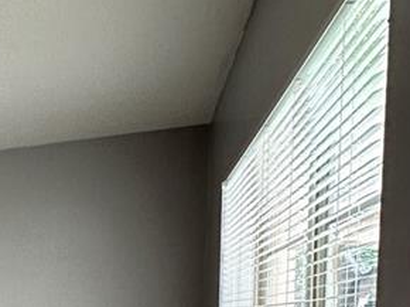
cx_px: -201
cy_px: 371
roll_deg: -0.2
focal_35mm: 58
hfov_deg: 25.4
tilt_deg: -3.1
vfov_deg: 23.1
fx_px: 686
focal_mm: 2.22
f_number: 2.2
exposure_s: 1/120
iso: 100
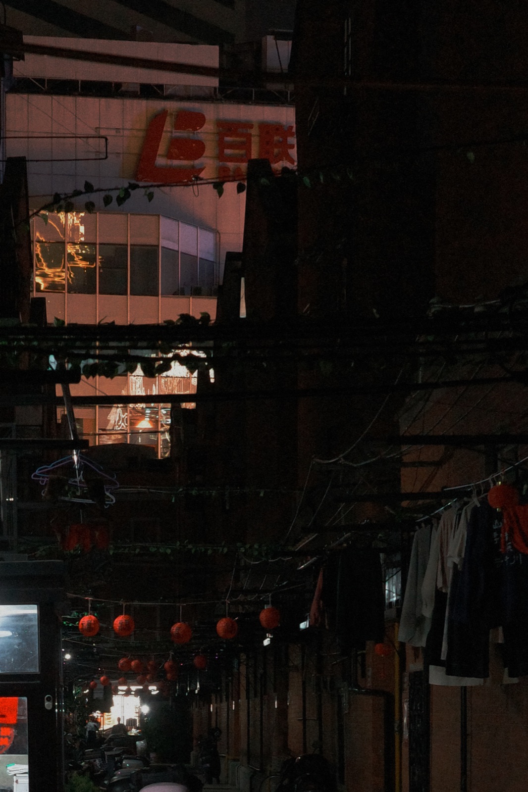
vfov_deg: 48.5
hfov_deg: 33.4
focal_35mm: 40
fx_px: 880
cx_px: 264
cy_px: 396
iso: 4000
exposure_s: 1/10
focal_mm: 26
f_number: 4.5
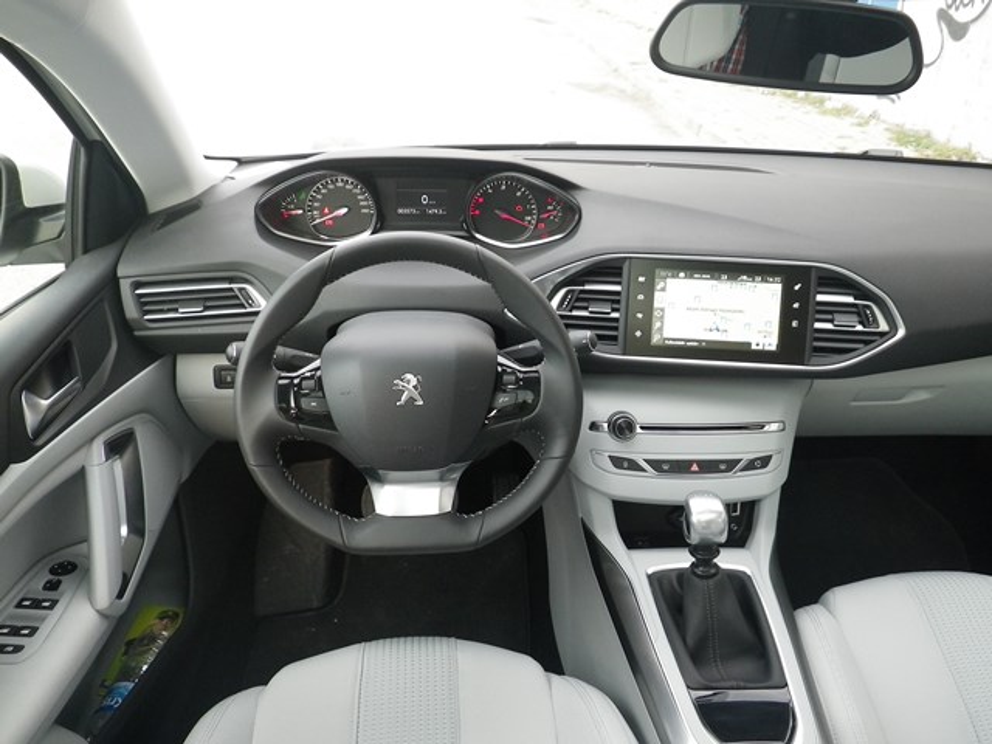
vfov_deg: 49.7
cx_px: 496
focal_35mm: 28
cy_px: 372
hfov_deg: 63.4
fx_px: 802
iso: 160
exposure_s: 1/50
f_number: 3.5
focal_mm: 5
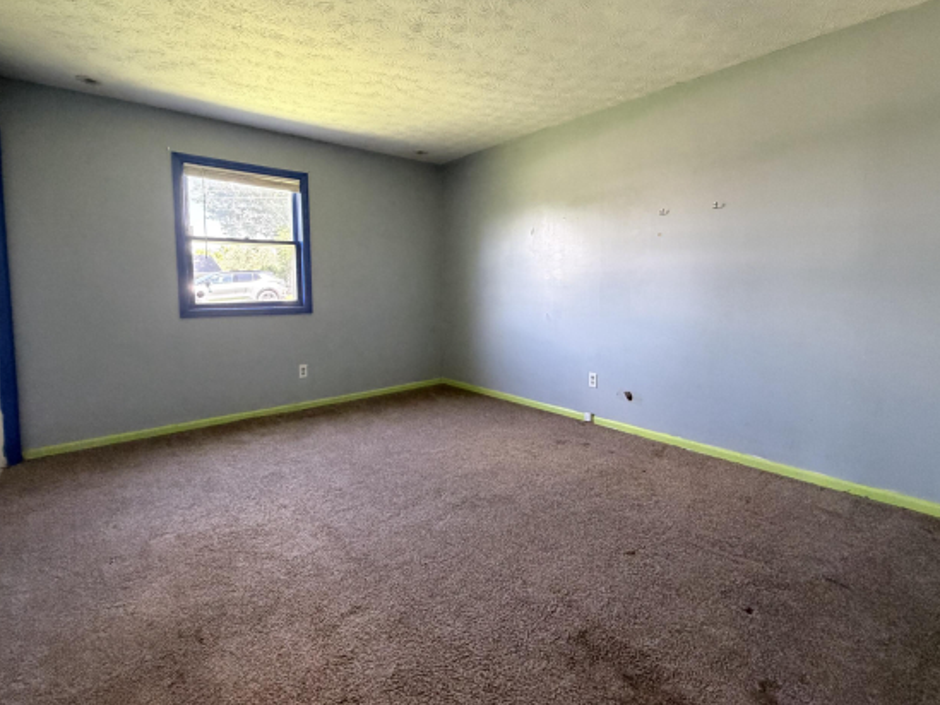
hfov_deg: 91.0
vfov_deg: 74.5
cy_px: 313
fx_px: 462
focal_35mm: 17
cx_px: 463
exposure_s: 1/60
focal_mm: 2.22
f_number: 2.2
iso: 400
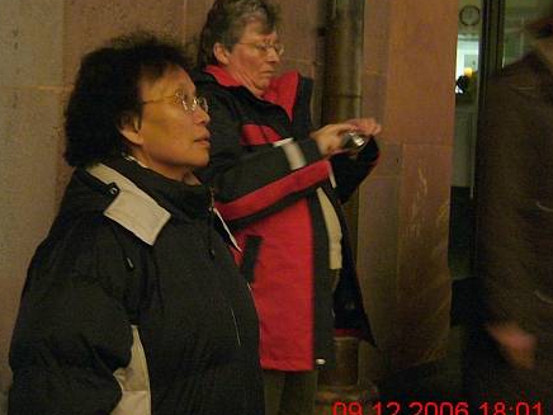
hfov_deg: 38.4
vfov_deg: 29.5
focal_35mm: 49
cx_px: 175
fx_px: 783
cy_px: 152
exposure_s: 1/8
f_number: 2.8
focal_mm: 5.8
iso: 200
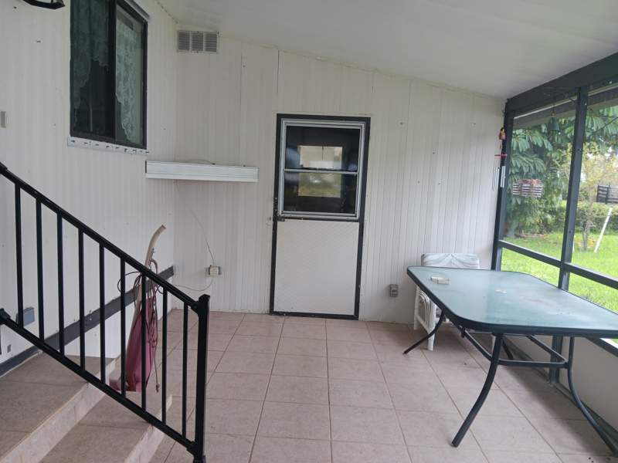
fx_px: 464
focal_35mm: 26
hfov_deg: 67.3
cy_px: 232
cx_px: 309
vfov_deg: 53.1
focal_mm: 3.98
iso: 25
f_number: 1.8
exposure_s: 1/50
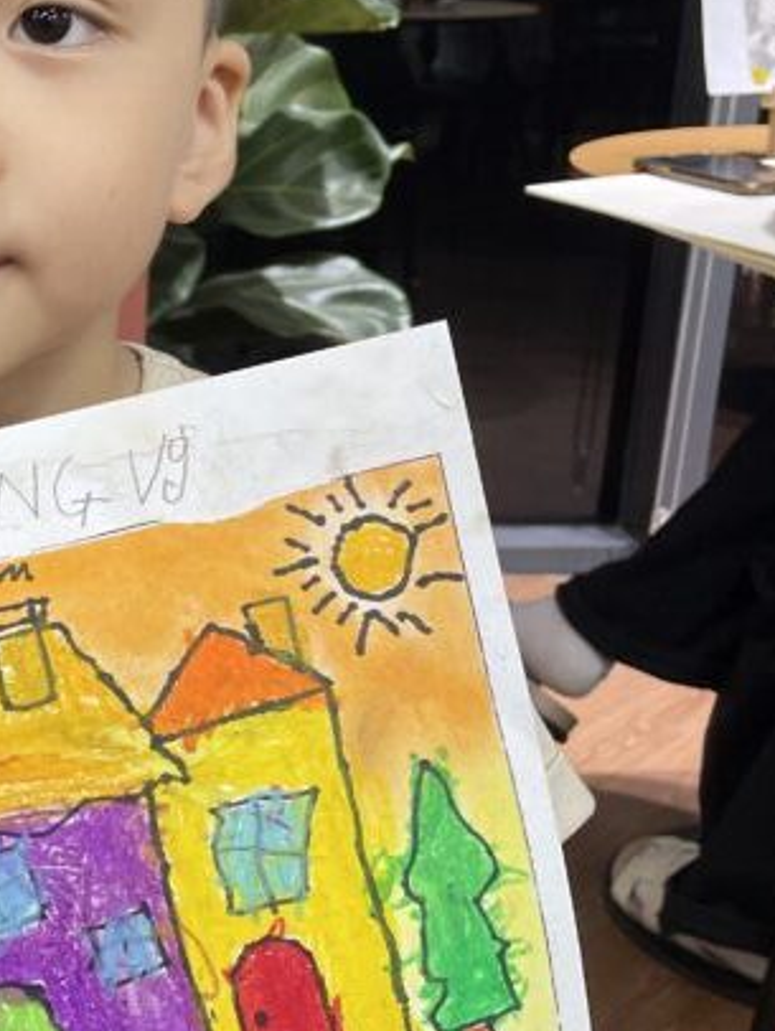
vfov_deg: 30.2
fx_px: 1908
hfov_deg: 21.7
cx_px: -84
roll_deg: +1.7
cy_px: 602
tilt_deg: -19.5
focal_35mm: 64
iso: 125
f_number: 1.6
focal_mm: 4.2
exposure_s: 1/100
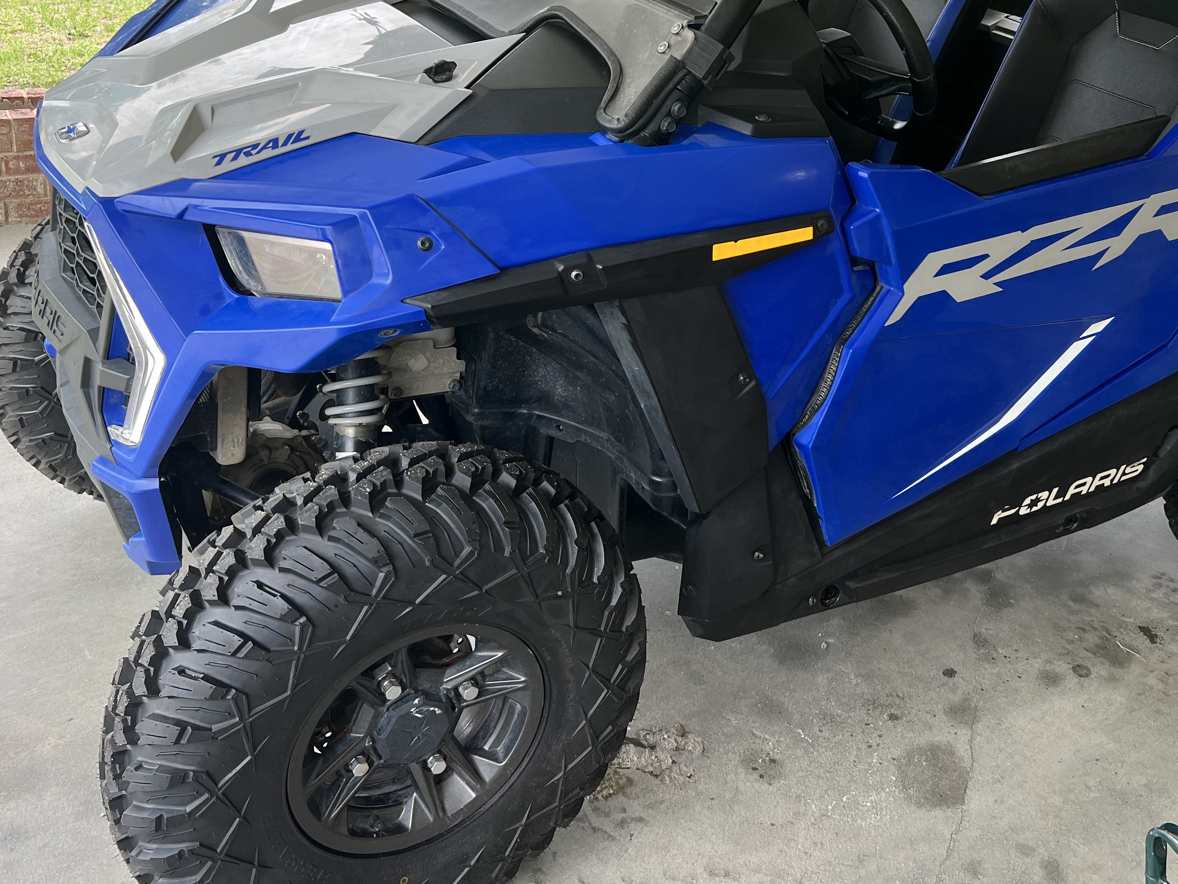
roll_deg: -7.6
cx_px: 693
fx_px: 1293
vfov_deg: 37.2
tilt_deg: -22.5
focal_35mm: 38
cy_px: 276
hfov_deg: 48.7
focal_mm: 5.7
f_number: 1.5
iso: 50
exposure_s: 1/367
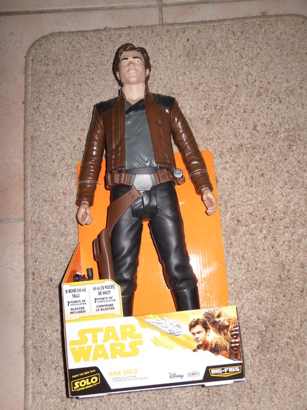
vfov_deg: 52.6
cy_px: 205
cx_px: 154
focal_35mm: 35
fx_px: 414
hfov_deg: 40.7
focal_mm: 6.3
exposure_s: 1/45
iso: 80
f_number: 3.5
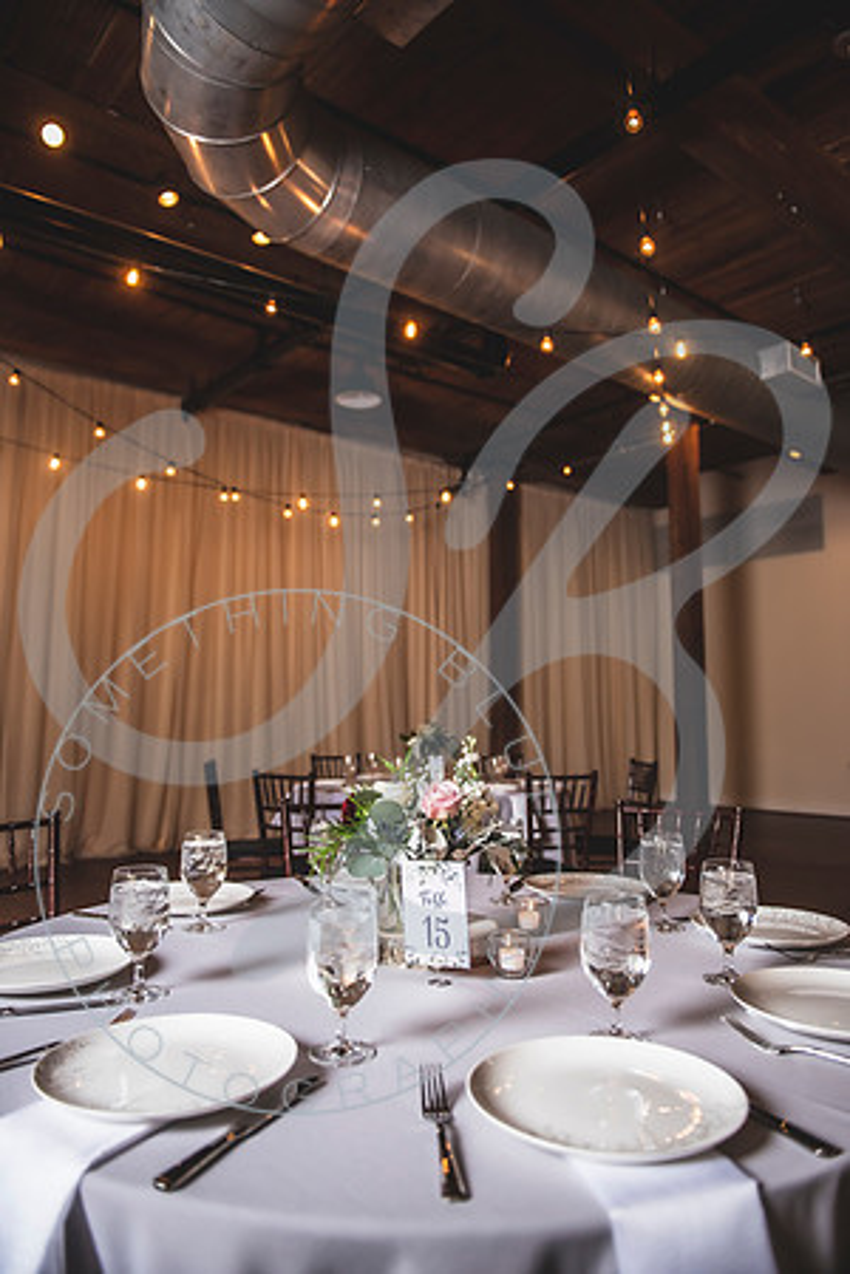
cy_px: 637
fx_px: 850
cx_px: 425
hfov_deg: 53.1
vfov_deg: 73.7
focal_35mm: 24
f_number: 2.8
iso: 100
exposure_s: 1/200
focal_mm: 24
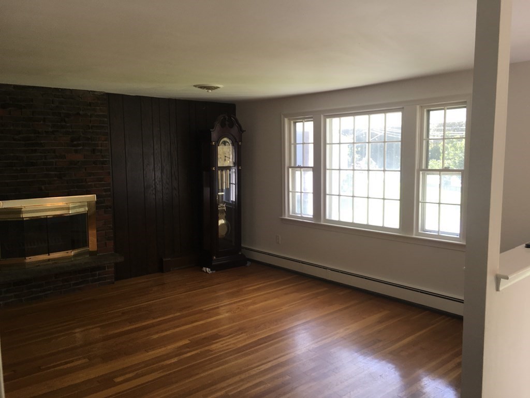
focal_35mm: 29
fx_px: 444
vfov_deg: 48.2
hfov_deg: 61.7
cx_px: 265
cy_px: 199
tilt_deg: -3.3
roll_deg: +0.9
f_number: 2.2
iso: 32
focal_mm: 4.15
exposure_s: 1/60
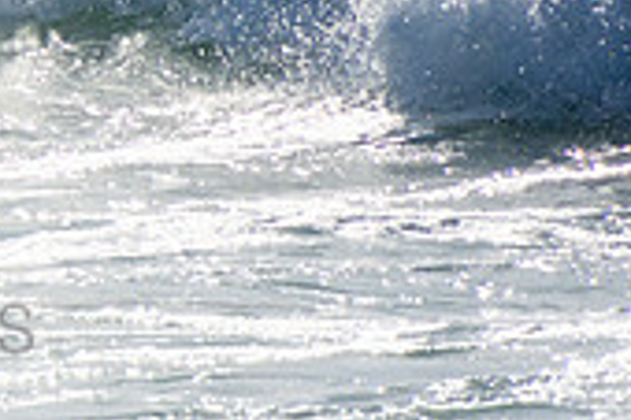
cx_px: -252
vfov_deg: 0.7
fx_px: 35879
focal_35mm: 2049
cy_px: -295
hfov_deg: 1.0
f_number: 6.3
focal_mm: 400
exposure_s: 1/2000
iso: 100
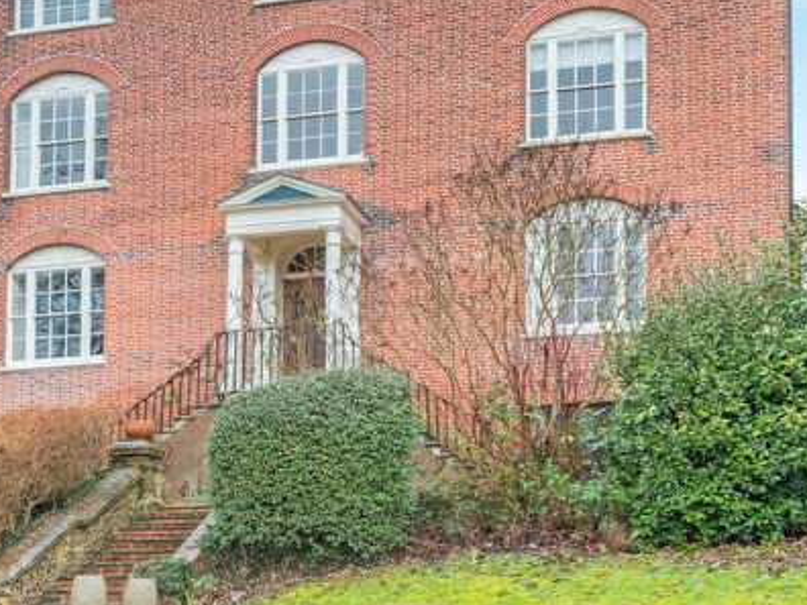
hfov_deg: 36.8
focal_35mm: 51
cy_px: 142
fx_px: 1189
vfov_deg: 28.1
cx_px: 226
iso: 100
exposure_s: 1/30
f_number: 5
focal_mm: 30
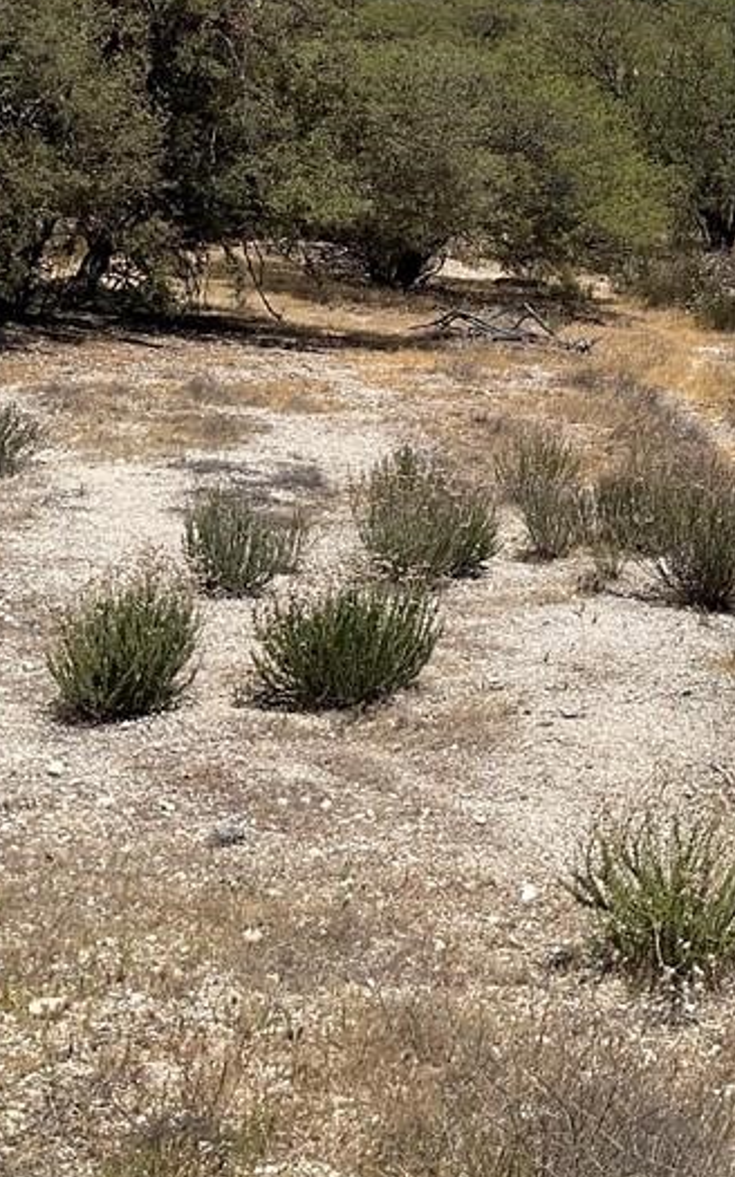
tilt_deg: +3.7
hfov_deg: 19.8
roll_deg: -1.7
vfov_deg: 33.5
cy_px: 327
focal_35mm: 60
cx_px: 973
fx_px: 1924
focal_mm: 3
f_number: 1.8
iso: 16
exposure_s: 1/2141
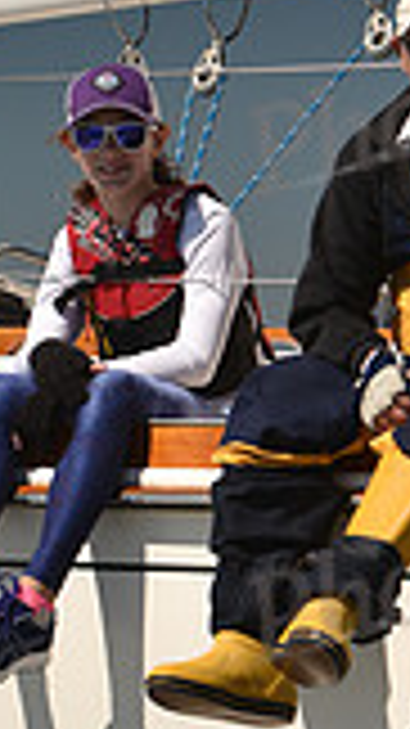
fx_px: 5088
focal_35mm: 263
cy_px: 378
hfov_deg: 4.6
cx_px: 16
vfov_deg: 8.2
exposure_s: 1/1250
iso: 250
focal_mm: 70
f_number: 5.6
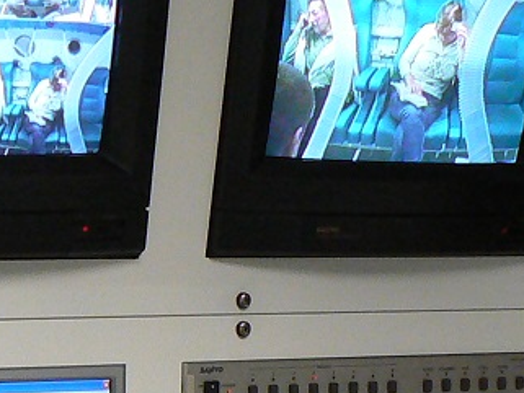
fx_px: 2393
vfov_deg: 9.2
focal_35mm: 158
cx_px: -230
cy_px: 535
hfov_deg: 12.0
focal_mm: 6
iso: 160
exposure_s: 1/30
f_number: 2.8
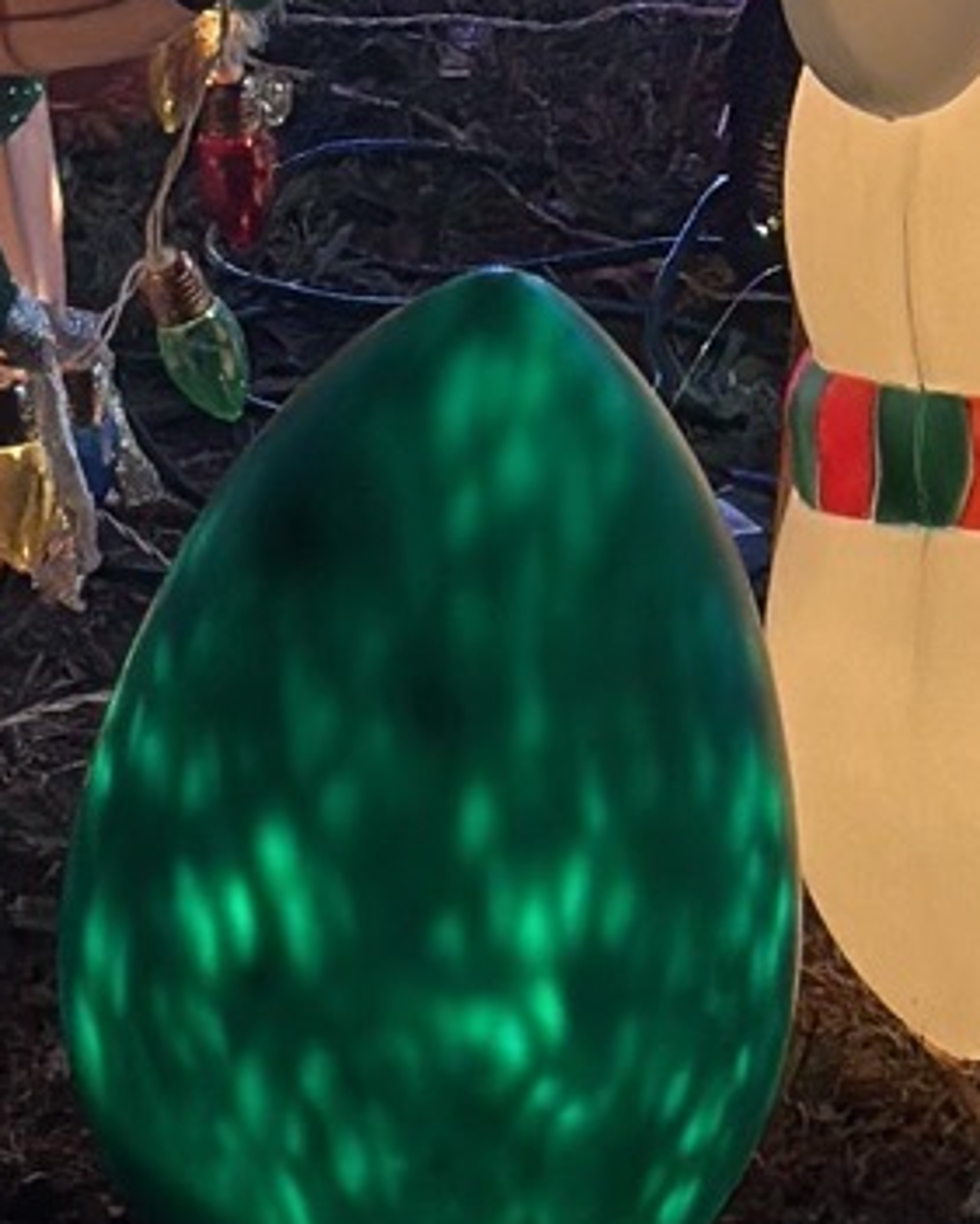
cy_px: -1527
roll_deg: -0.7
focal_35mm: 267
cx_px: 122
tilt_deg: -8.1
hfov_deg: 5.8
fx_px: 9676
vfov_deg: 6.9
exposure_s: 1/60
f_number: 1.78
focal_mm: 6.86
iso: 80
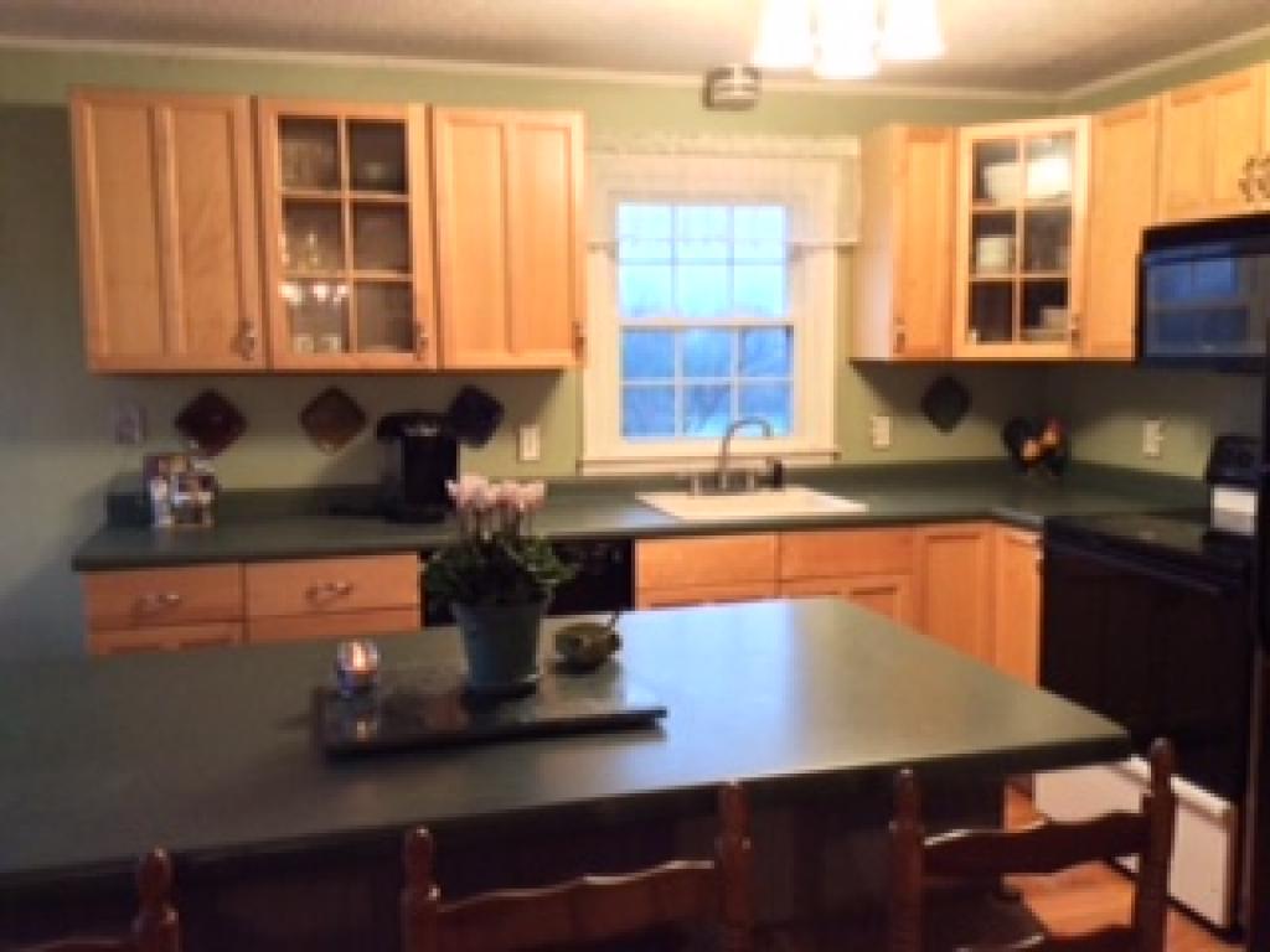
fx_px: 1174
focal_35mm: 32
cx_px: 635
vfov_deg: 44.2
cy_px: 476
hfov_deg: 56.8
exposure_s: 1/24
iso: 160
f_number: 2.4
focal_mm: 3.3
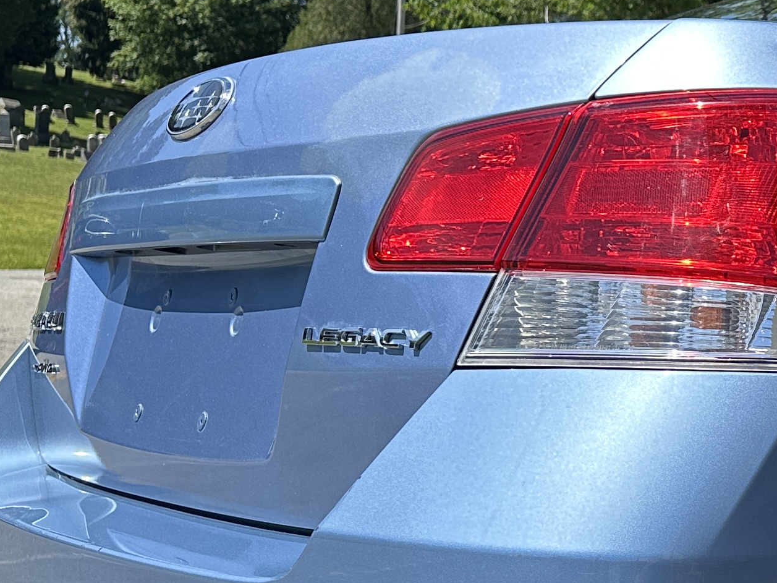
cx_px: 1095
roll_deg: -0.4
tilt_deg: -3.4
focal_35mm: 77
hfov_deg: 21.9
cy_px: 412
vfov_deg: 19.1
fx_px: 1729
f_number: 1.78
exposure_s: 1/2110
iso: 80
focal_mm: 6.86
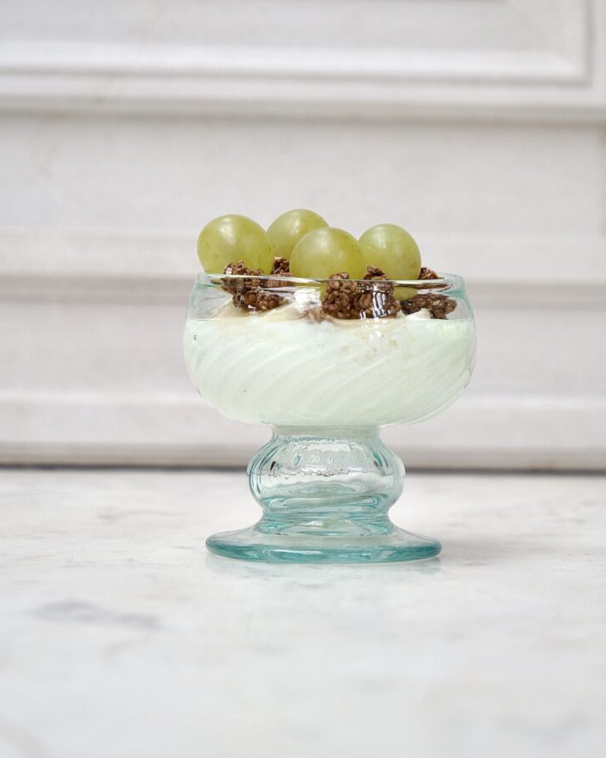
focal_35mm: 108
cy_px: 332
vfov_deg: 17.8
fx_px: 2422
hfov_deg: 14.3
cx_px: 338
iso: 200
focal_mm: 46
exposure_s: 1/160
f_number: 3.9
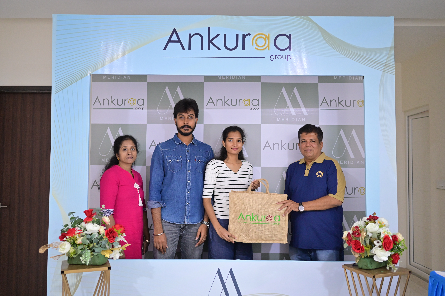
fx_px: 432
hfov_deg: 54.5
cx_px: 222
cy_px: 148
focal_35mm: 35
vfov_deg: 37.8
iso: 2000
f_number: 1.8
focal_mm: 35
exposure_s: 1/125
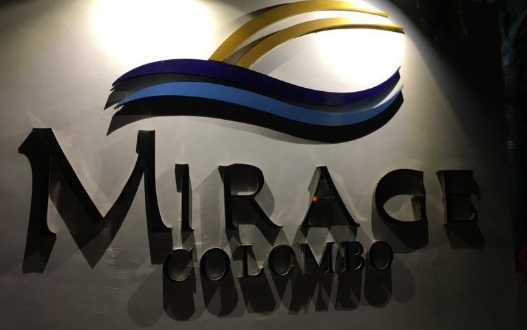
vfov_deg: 40.6
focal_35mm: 31
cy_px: 170
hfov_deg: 61.2
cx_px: 263
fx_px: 445
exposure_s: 1/33
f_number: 2.2
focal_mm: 4.15
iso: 80
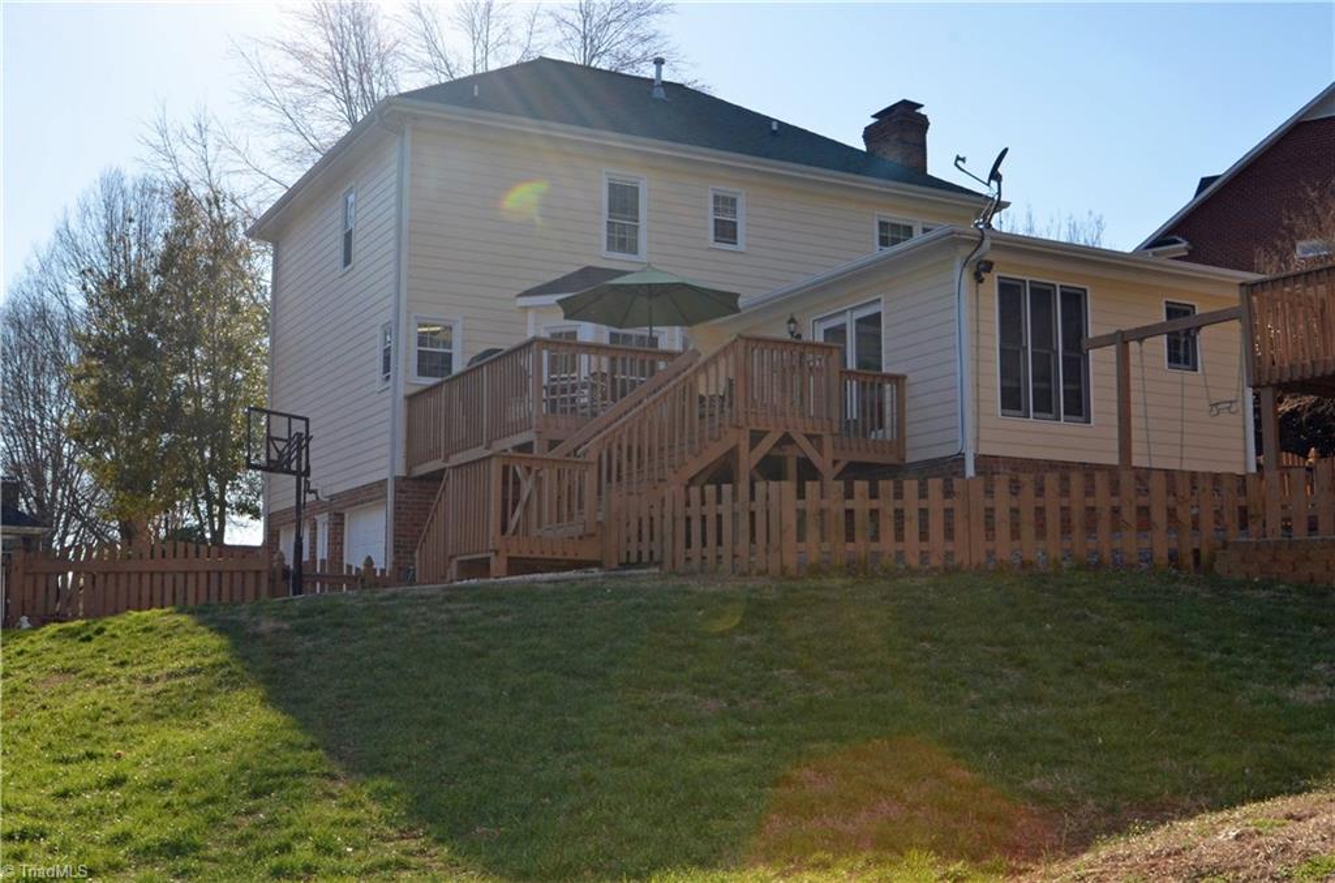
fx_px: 1331
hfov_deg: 53.3
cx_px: 668
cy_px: 442
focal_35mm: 36
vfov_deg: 36.7
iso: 400
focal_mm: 24
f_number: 14
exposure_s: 1/250
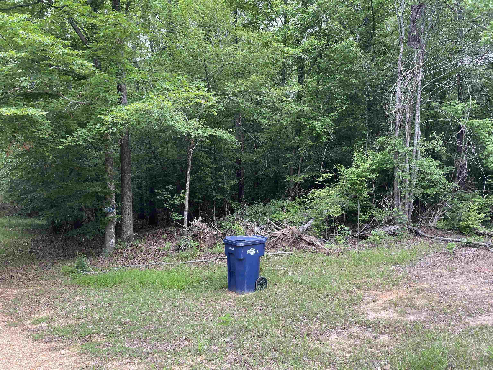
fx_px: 370
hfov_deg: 67.3
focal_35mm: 26
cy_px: 185
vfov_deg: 53.1
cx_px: 246
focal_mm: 4.2
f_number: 1.6
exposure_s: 1/121
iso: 50
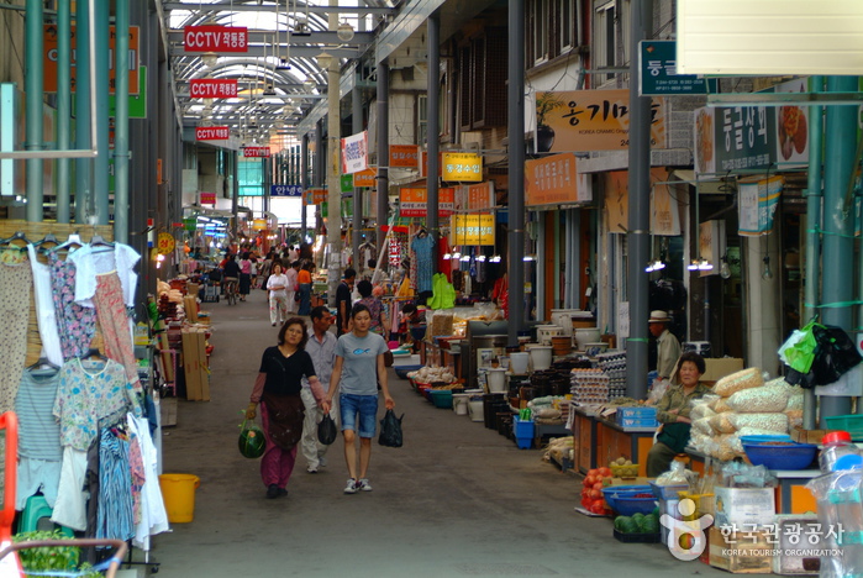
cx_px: 432
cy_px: 289
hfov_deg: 18.9
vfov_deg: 12.7
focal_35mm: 108
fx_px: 2592
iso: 200
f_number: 4.2
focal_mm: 72
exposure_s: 1/45
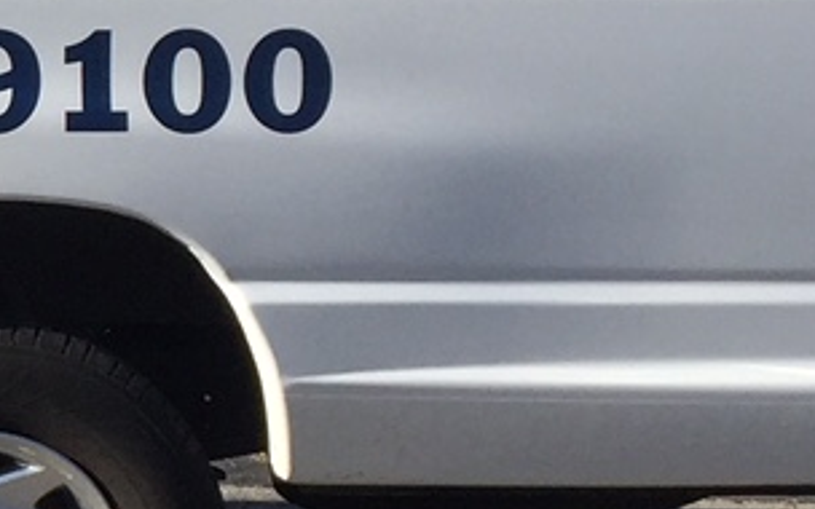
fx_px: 3665
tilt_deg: -6.6
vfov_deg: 8.0
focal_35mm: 165
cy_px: 249
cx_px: -863
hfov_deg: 11.4
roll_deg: -1.0
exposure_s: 1/1582
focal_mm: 4.15
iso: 32
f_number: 2.2
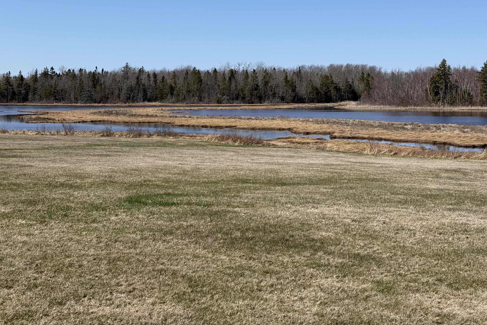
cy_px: 125
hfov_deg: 35.6
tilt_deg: -2.7
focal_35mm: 56
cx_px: 264
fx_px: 757
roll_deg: +0.5
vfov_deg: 24.1
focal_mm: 6.76
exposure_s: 1/6024
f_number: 1.78
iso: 64
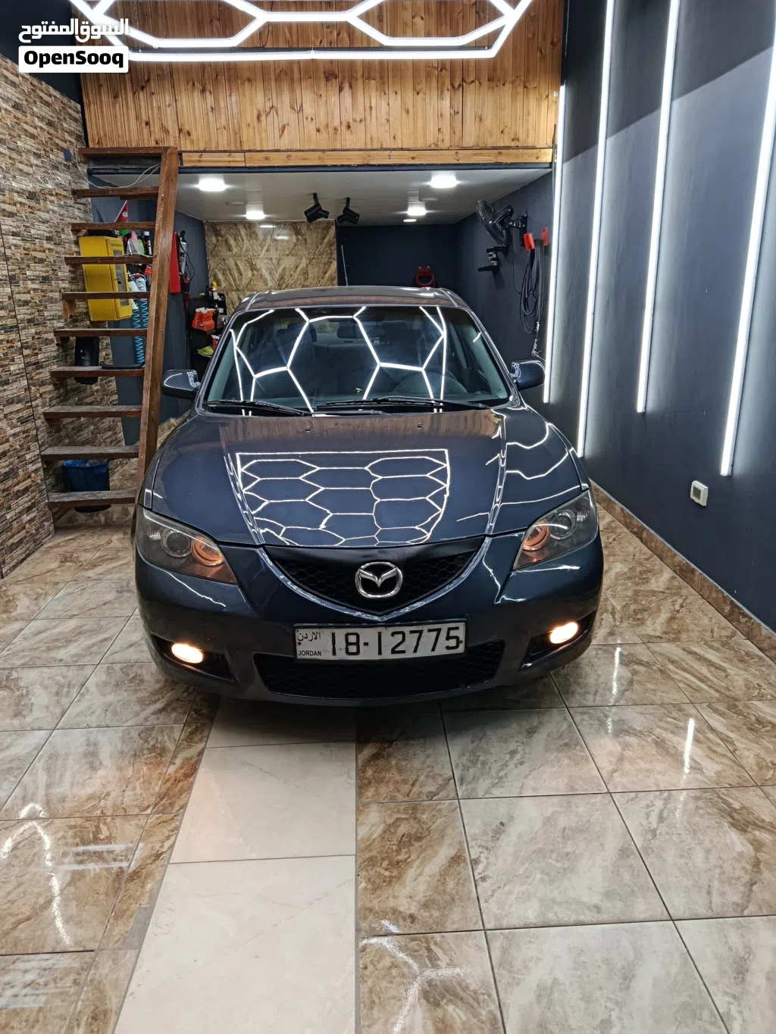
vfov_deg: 71.6
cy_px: 517
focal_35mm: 24
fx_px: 717
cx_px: 388
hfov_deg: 56.8
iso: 411
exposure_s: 1/100
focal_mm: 5.24
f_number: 1.7
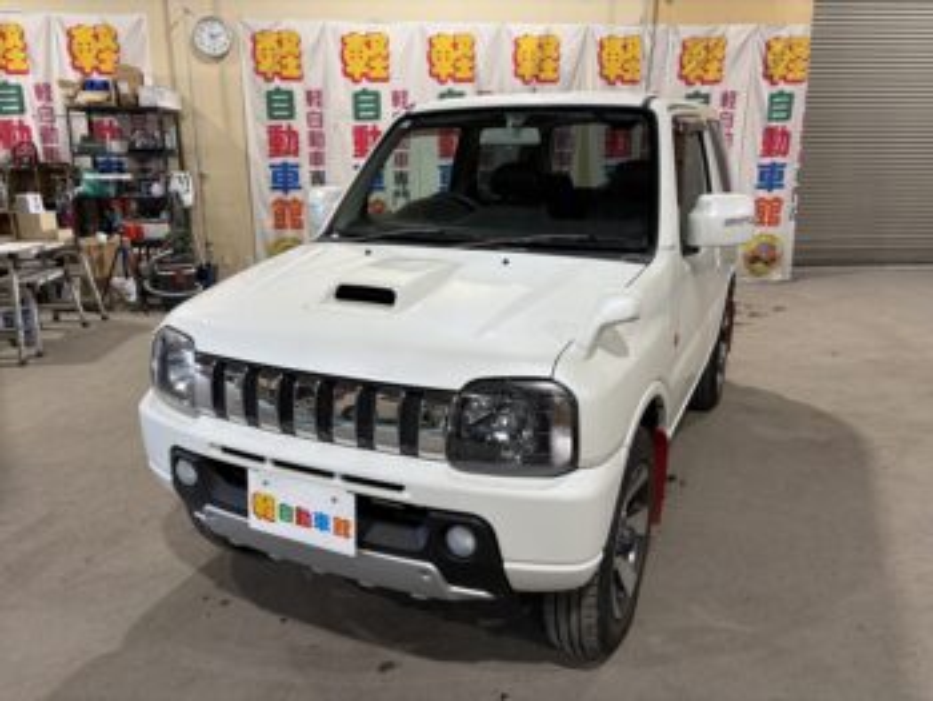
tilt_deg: -14.7
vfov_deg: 53.1
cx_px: 466
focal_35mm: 26
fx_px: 701
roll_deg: +0.4
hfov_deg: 67.3
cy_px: 350
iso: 125
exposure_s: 1/100
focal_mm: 5.96
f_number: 1.6
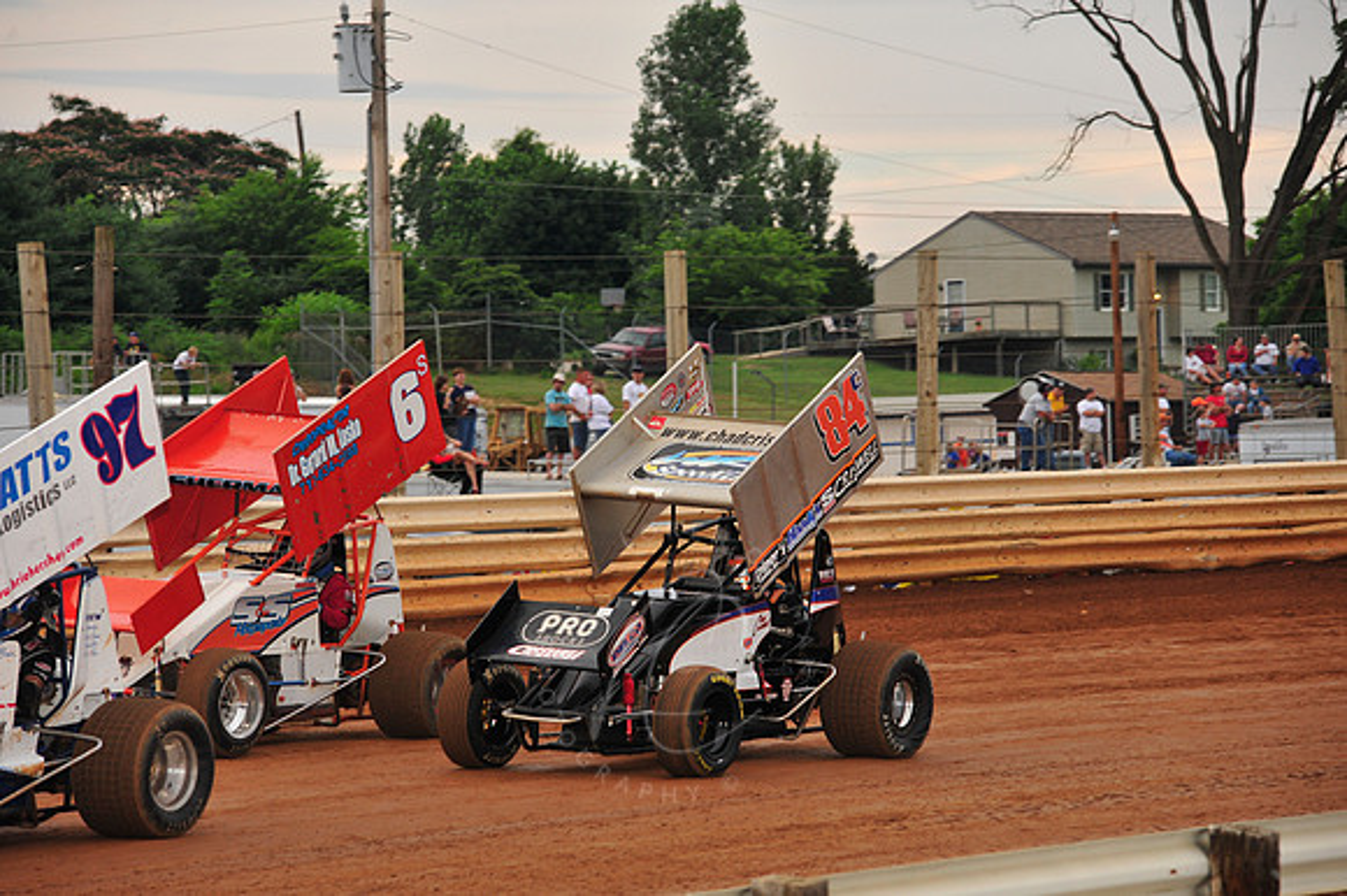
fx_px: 6918
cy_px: 448
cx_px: 674
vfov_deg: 7.4
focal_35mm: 185
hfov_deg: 11.1
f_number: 7.1
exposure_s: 1/320
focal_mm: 185
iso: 1000
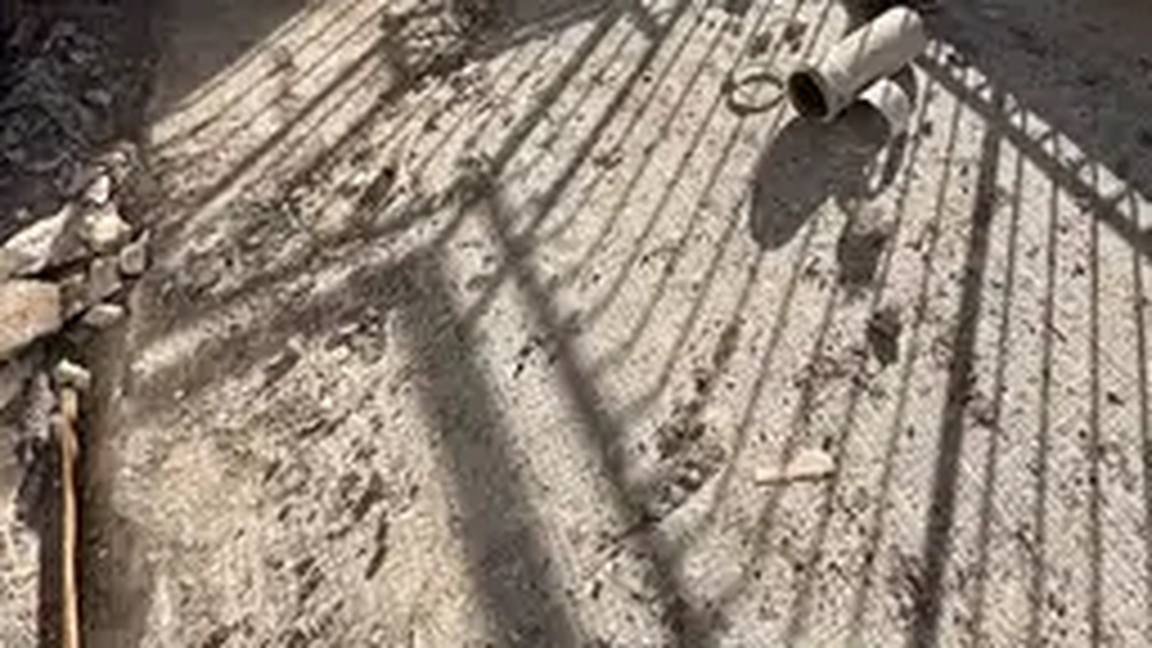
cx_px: 788
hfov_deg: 60.8
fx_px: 947
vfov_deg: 28.6
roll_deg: -2.1
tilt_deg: -20.6
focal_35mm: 31
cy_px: -252
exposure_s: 1/1949
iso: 50
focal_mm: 2.22
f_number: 2.2
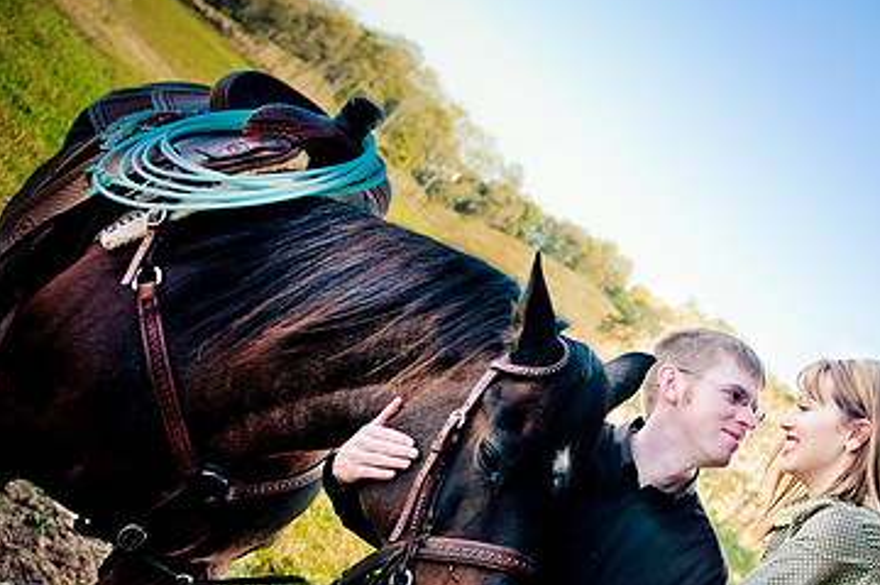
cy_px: 432
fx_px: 1416
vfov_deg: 23.1
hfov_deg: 33.5
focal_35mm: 58
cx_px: 704
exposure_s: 1/640
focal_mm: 24
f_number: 2.8
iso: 160
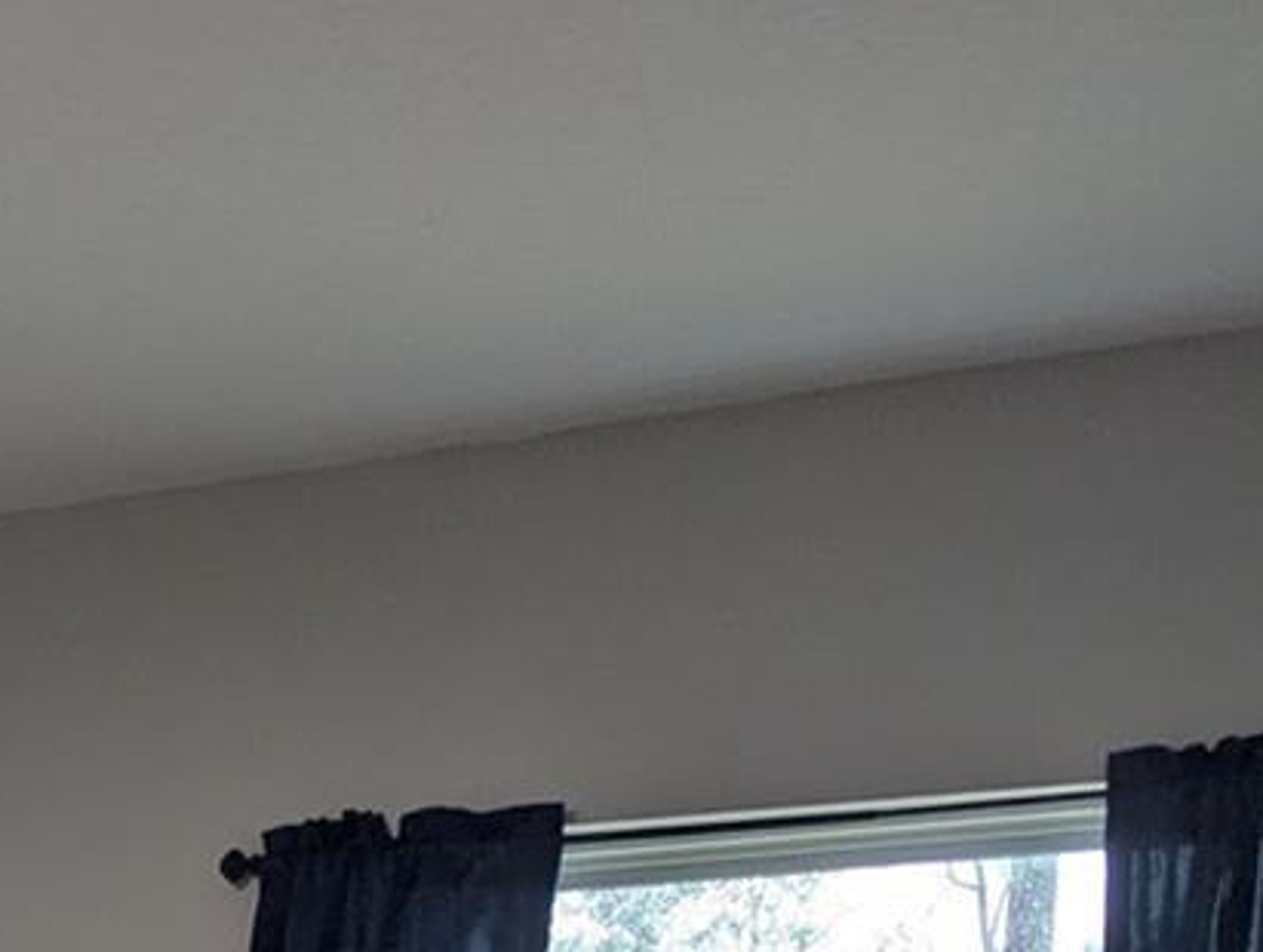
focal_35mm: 93
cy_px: 1763
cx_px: -645
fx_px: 3400
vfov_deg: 14.0
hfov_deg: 18.6
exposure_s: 1/40
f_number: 1.85
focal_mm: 6.81
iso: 71
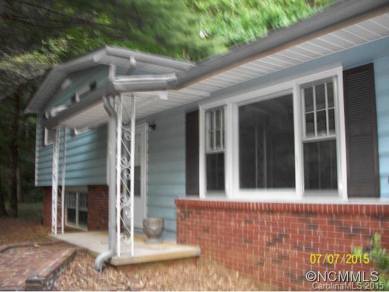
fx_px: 394
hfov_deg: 52.6
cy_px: 146
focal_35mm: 35
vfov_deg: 40.8
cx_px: 194
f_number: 3.1
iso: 320
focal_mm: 6.3
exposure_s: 1/30
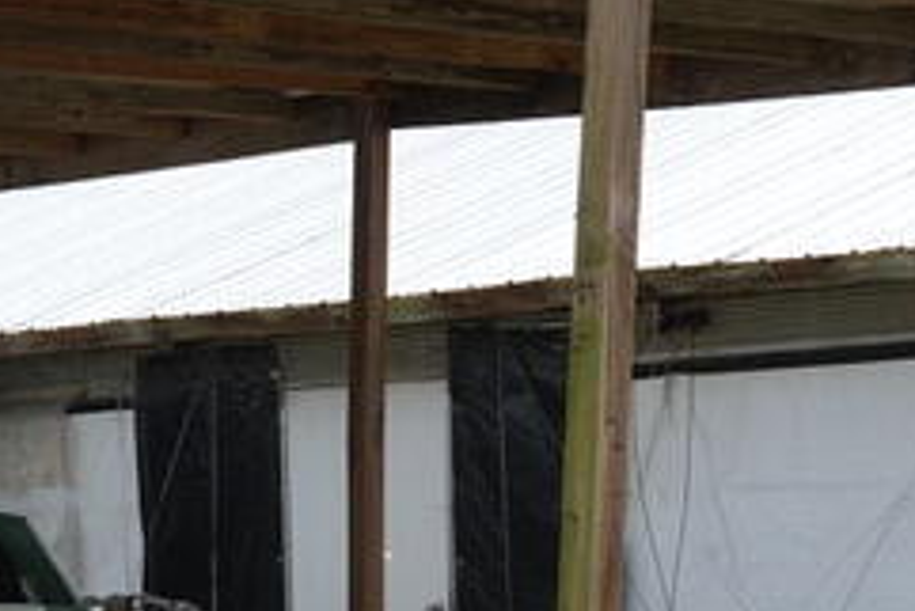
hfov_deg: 12.5
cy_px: 691
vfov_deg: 8.4
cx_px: -99
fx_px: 4120
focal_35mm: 162
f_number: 7.1
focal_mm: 36
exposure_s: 1/640
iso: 320
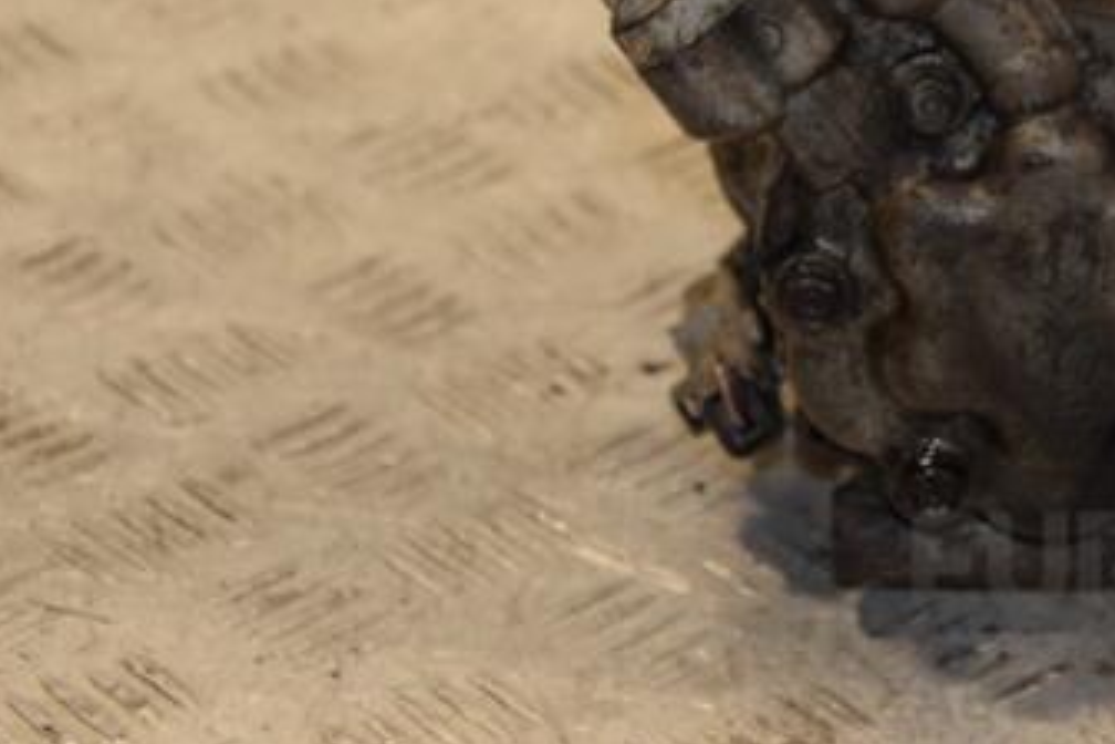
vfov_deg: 6.8
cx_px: 850
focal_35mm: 201
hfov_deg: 10.2
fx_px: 6222
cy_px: 120
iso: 800
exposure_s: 1/160
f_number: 5.3
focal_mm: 75
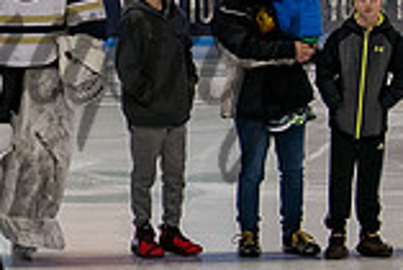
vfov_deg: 6.0
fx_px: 2555
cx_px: -250
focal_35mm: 228
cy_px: 75
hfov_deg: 8.7
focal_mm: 34
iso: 2500
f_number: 4.5
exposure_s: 1/250
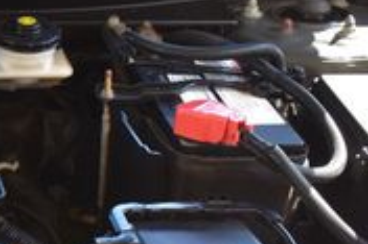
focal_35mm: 109
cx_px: -230
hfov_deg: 16.6
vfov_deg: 12.4
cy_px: 219
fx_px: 1113
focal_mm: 20
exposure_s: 1/80
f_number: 8
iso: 400
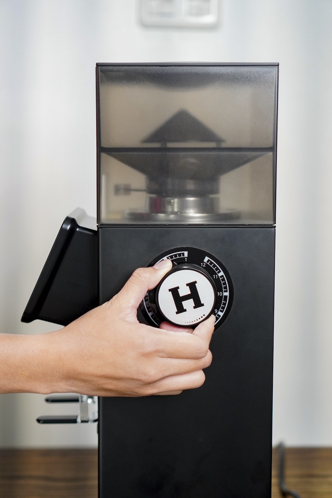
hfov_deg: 25.8
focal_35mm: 52
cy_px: 249
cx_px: 166
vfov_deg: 37.9
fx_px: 726
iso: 1250
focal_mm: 35
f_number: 2.2
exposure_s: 1/320
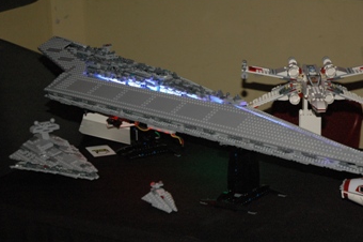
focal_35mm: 91
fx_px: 917
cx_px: 209
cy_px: 128
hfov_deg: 22.4
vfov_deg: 15.0
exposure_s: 1/60
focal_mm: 46
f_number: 4.5
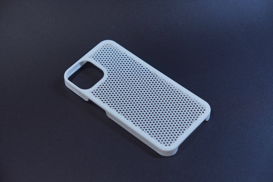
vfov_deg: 18.2
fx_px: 569
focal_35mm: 75
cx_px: 136
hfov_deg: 27.0
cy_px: 91
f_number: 2.8
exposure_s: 1/80
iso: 200
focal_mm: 50
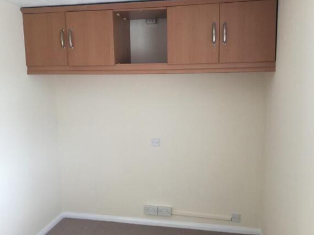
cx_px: 160
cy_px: 116
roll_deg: +1.0
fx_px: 290
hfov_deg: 56.8
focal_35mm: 32
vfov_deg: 44.1
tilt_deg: -6.8
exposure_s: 1/30
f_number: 2.4
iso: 50
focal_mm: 3.3
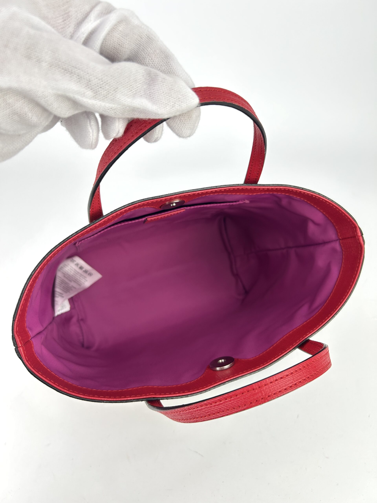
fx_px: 378
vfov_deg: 67.3
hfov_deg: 53.1
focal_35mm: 26
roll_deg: +1.1
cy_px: 252
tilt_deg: -42.1
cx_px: 188
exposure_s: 1/100
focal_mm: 5.7
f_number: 1.5
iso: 40
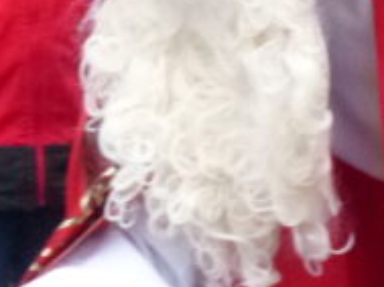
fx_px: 2325
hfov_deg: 9.4
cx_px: 22
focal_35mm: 210
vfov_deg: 7.0
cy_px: -41
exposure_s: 1/80
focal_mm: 5.9
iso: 800
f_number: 3.5
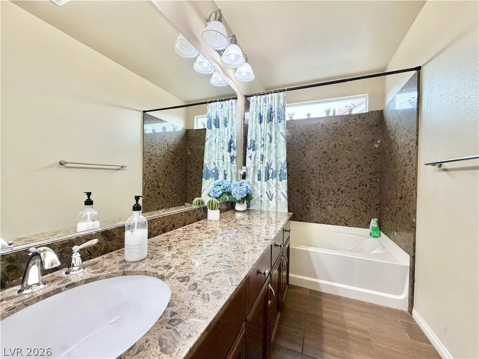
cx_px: 240
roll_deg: -1.3
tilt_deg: -0.9
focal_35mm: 14
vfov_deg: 85.7
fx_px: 194
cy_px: 180
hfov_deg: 102.1
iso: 250
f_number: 2.2
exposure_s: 1/120
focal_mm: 2.22
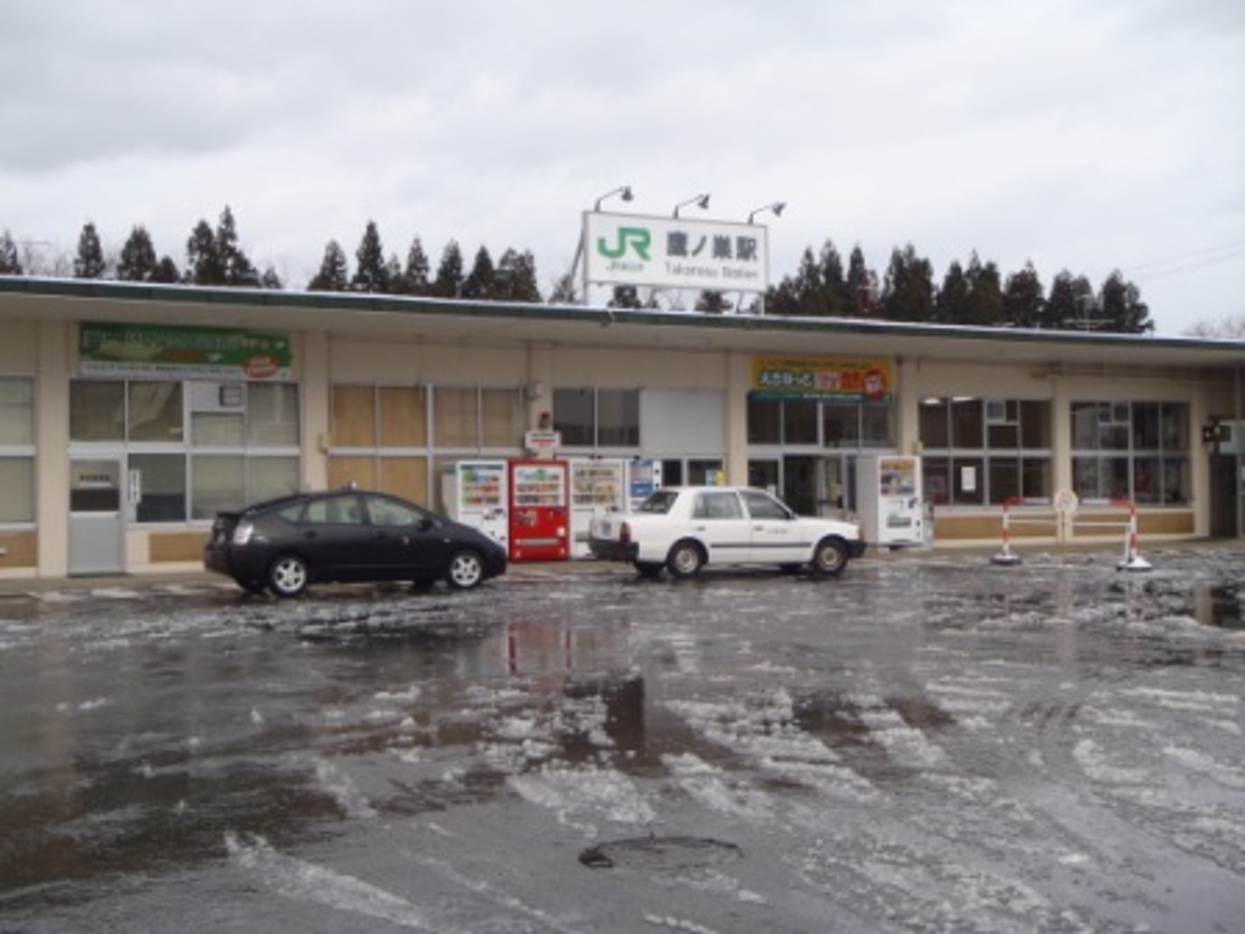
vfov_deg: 31.5
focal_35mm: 46
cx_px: 622
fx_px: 1654
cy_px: 467
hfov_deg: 41.2
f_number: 4.9
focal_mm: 8.25
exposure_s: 1/200
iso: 80
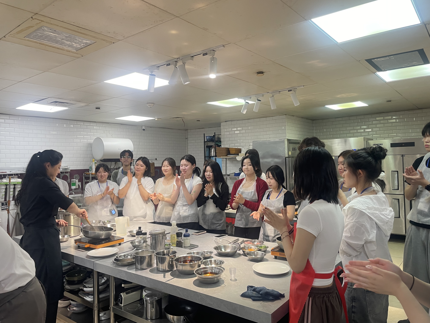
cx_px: 215
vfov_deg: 53.1
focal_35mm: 26
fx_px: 323
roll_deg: +1.3
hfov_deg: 67.3
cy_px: 162
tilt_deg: +0.7
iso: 80
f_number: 1.6
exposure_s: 1/50
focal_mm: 4.2
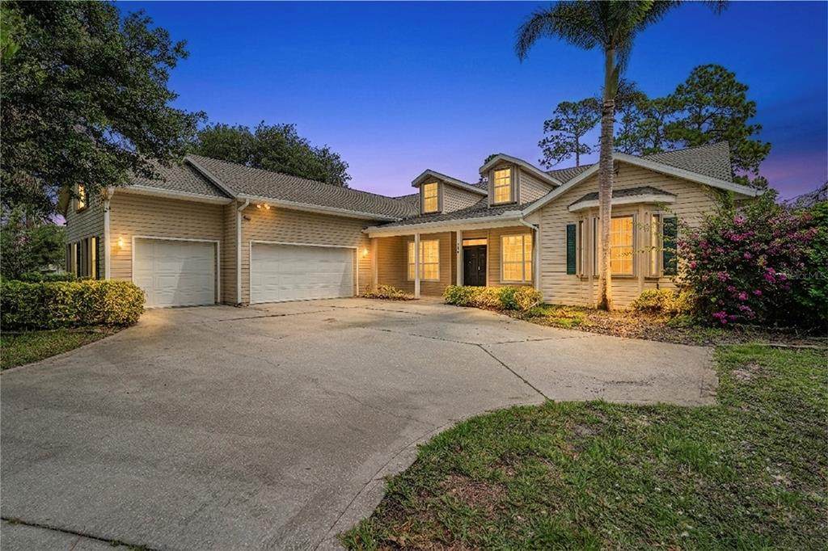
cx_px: 414
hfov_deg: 96.8
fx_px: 368
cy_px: 276
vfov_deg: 73.7
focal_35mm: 16
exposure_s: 1/800
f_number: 8
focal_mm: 16
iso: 400
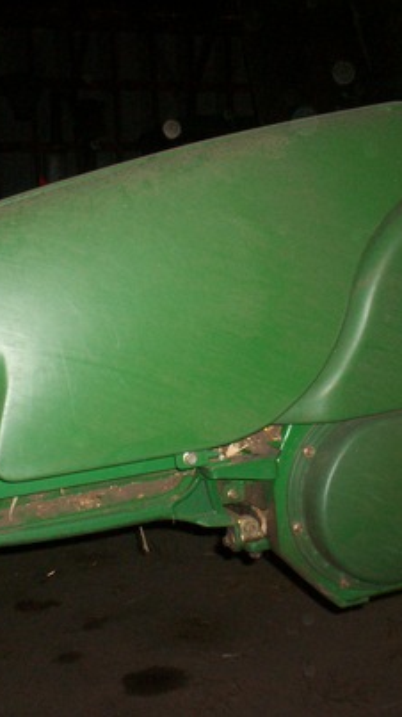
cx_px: 146
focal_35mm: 53
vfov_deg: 39.2
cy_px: 359
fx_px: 1007
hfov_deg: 22.5
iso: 140
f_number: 4.5
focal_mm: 5.9
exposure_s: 1/64
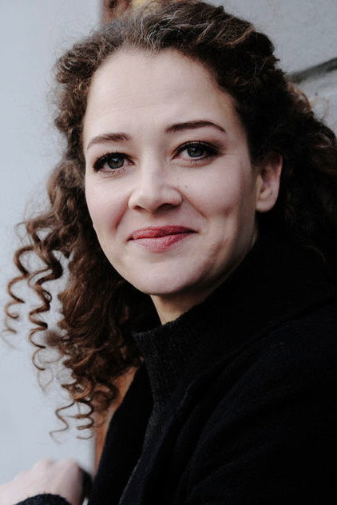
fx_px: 1164
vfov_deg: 24.5
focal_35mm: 83
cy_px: 252
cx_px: 168
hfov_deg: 16.5
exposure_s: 1/125
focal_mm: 55
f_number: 6.4
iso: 320
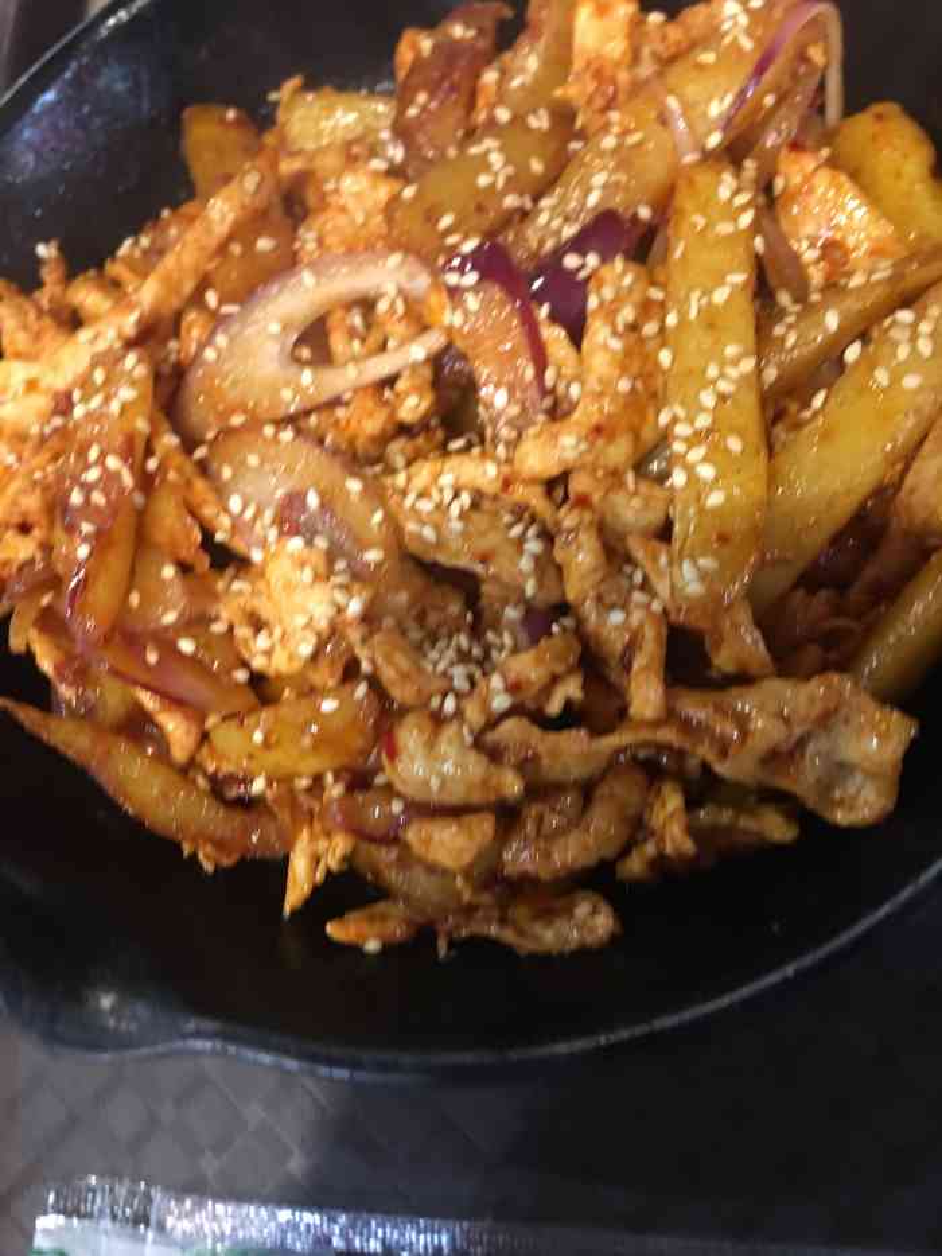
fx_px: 1052
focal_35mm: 29
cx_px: 471
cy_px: 628
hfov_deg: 48.2
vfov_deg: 61.7
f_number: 2.2
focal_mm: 4.15
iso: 100
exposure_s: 1/8
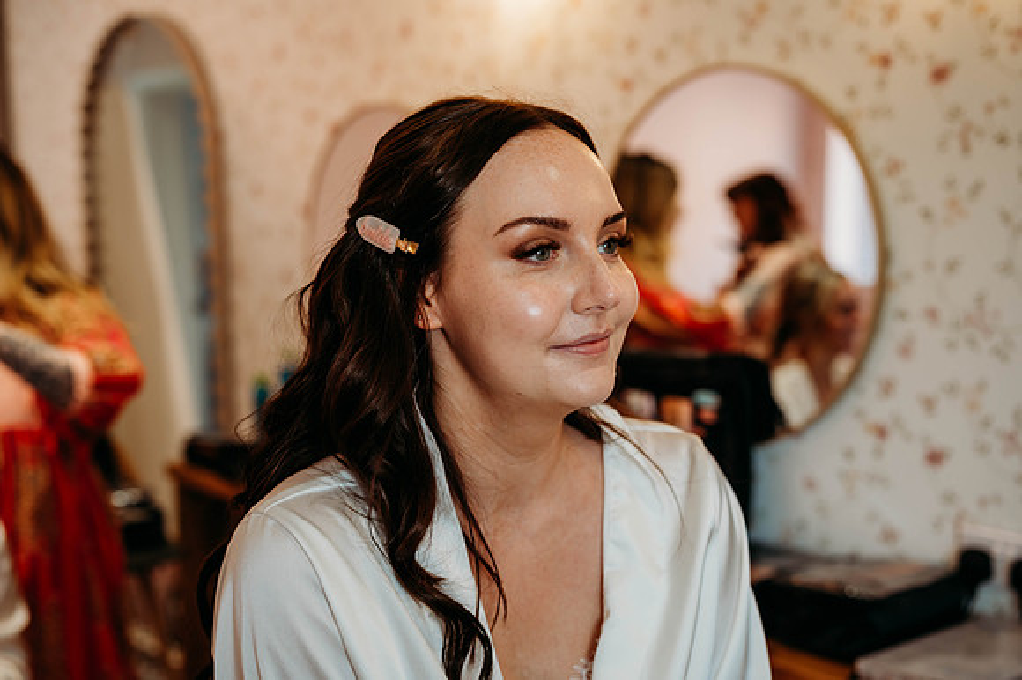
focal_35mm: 50
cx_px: 511
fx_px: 1419
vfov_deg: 27.0
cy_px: 340
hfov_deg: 39.6
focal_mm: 50
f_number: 2.8
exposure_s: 1/250
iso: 500
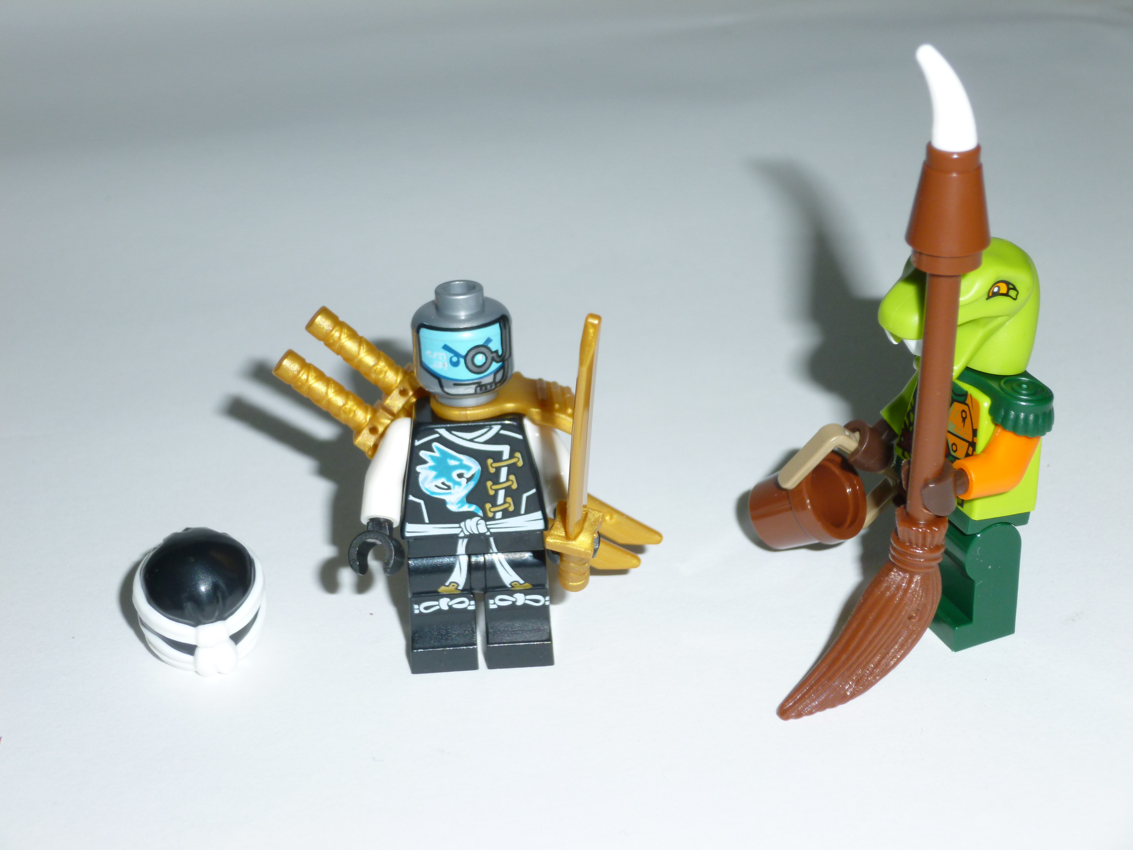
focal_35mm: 60
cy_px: 425
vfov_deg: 24.4
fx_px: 1964
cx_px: 566
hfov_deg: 32.2
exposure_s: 1/60
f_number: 4.3
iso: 100
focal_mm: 10.7
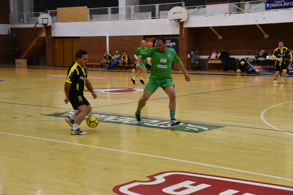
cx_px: 146
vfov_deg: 20.9
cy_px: 98
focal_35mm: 65
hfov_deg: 31.0
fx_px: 529
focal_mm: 65
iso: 6400
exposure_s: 1/200
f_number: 7.1
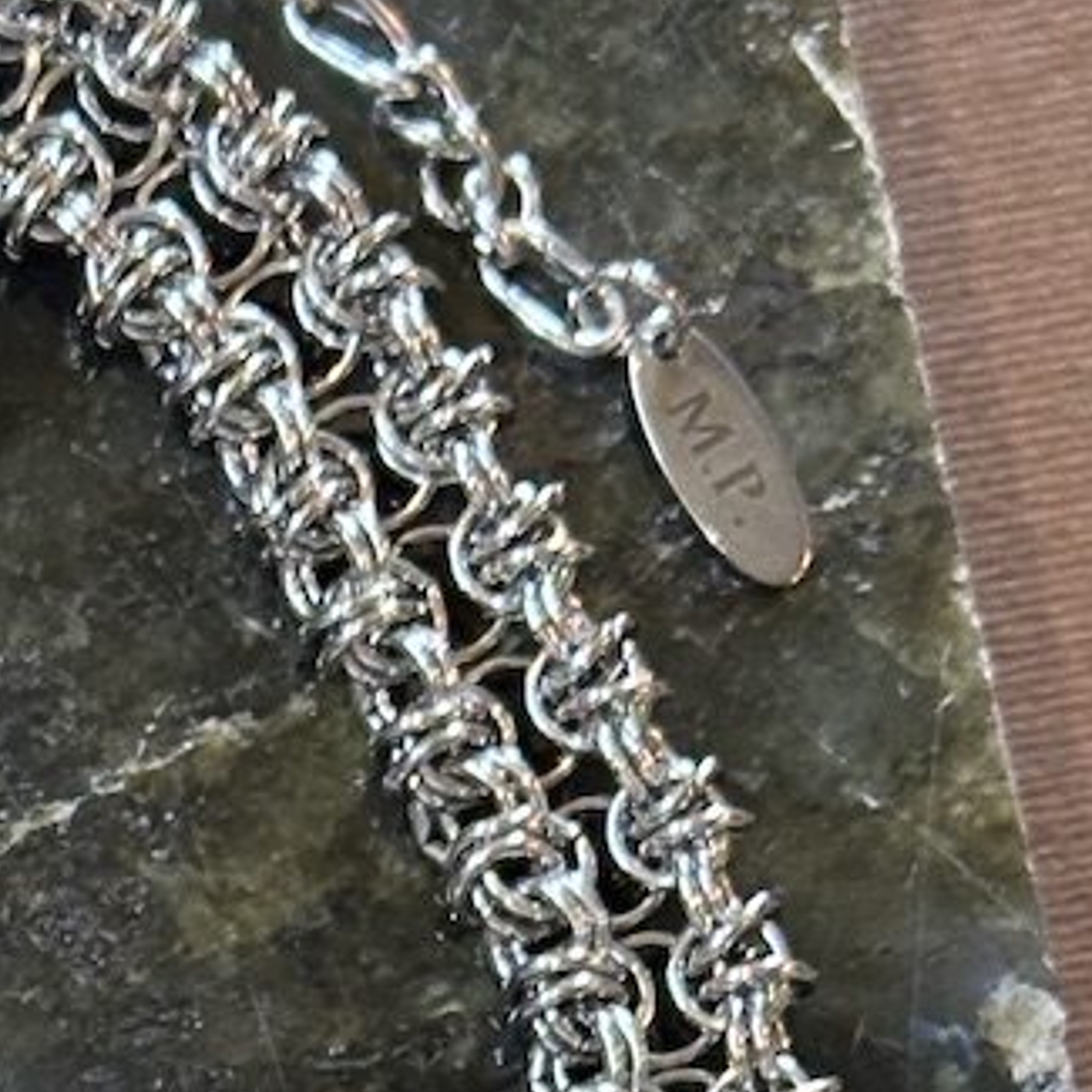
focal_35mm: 188
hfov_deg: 9.2
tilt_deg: -80.3
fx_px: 6710
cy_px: 1791
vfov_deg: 9.0
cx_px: -239
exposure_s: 1/33
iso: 200
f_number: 1.78
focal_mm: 6.86
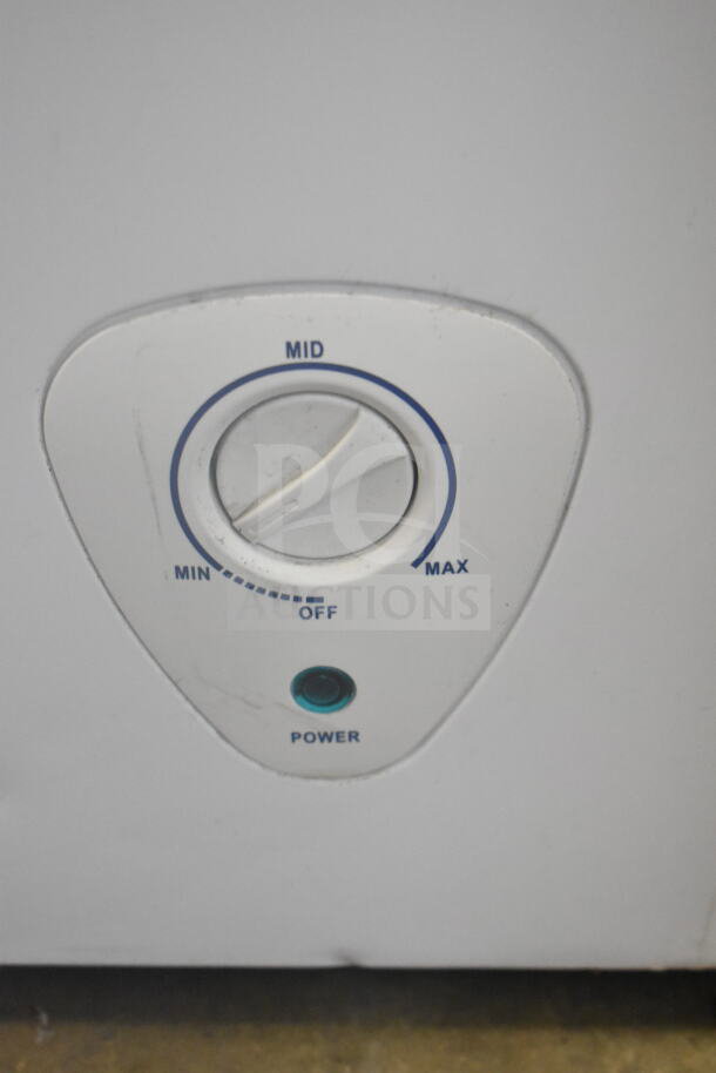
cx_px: 358
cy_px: 536
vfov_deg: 28.1
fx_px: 2146
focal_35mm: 72
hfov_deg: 18.9
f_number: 5.3
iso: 6400
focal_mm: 48
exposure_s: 1/80
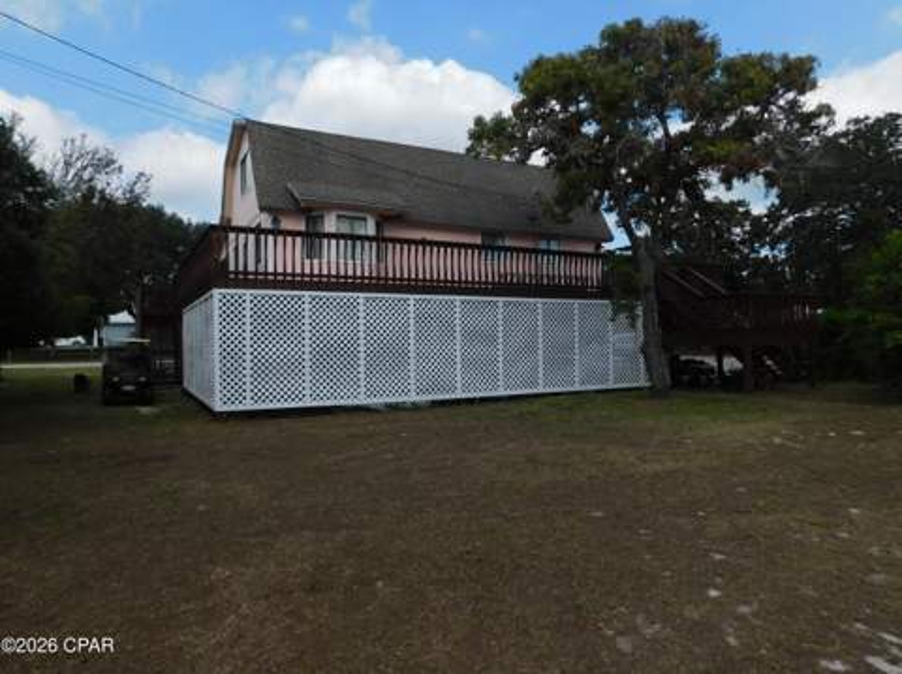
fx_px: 599
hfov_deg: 74.0
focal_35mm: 23
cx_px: 451
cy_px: 337
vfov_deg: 58.8
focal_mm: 4
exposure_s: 1/500
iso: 125
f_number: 6
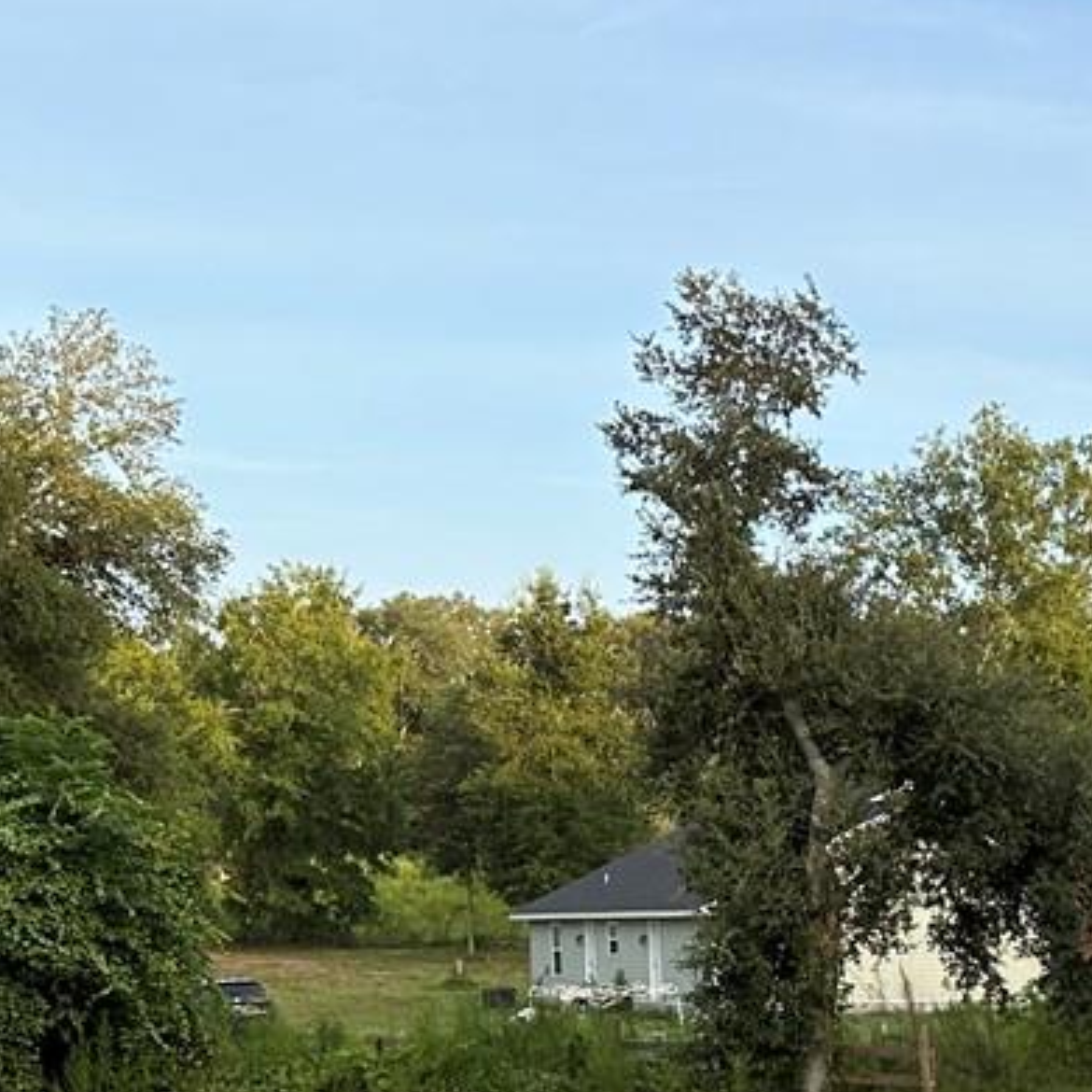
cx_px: 1476
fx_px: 3105
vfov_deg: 19.3
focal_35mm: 87
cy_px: 1114
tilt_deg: -2.7
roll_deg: +1.5
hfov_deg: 18.4
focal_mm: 6.86
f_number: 1.78
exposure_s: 1/750
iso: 80
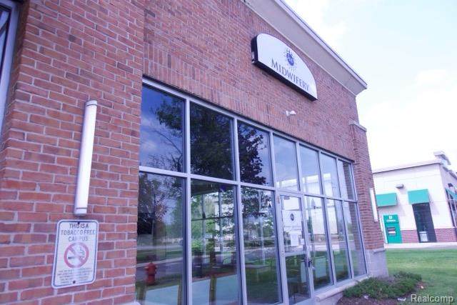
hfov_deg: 73.7
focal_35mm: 24
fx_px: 305
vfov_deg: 53.2
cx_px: 228
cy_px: 152
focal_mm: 8.8
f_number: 1.8
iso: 250
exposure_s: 1/320
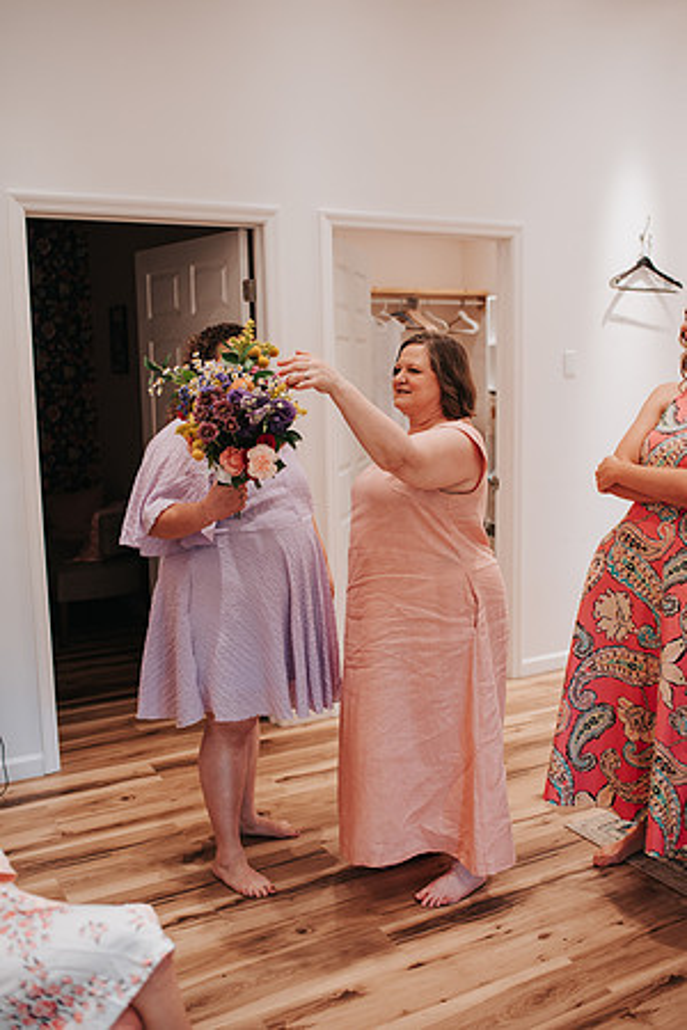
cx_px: 344
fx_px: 1002
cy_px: 515
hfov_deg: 37.9
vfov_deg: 54.4
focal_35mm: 35
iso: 800
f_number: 2.8
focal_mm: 35
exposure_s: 1/125
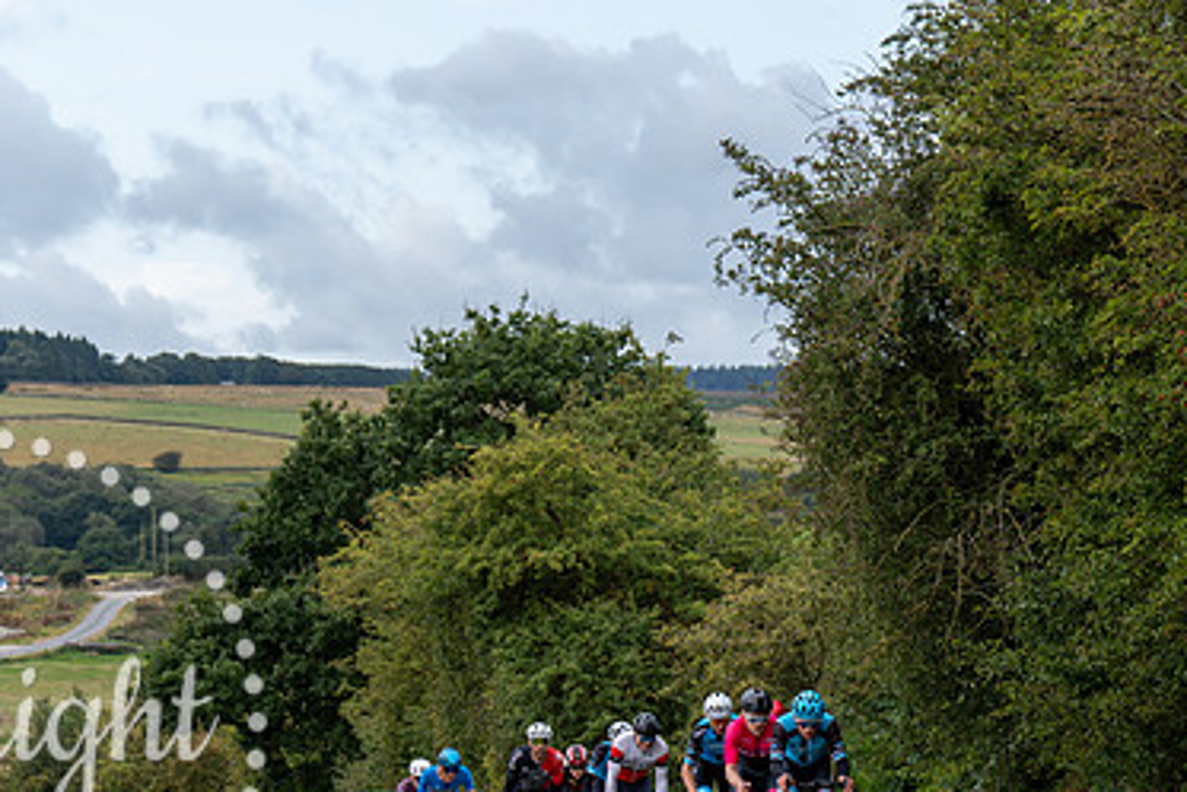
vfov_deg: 8.7
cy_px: 830
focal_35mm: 156
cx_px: 860
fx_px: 5145
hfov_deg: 13.1
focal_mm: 70
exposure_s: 1/800
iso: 160
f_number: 4
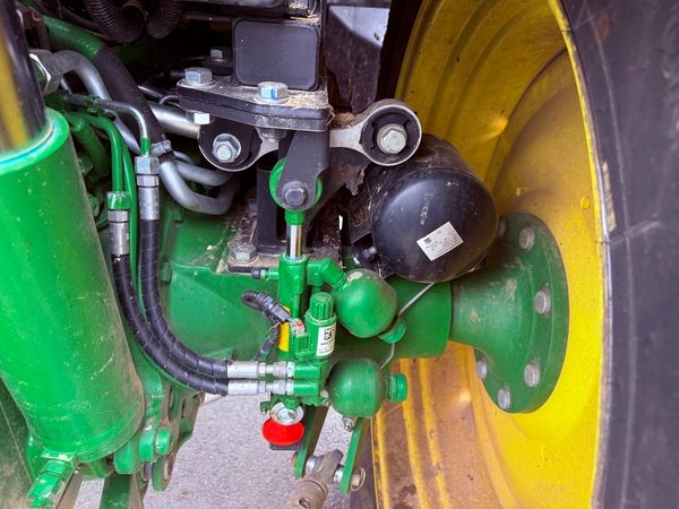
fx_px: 471
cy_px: 254
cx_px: 340
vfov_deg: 56.8
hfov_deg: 71.6
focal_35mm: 24
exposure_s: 1/121
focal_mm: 6.76
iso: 200
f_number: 1.78
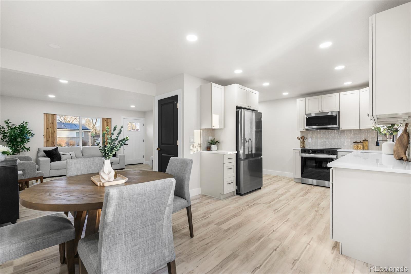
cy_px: 137
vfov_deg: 73.7
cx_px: 206
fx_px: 183
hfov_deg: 96.8
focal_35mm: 16
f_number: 8
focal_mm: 16
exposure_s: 1/20
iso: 400
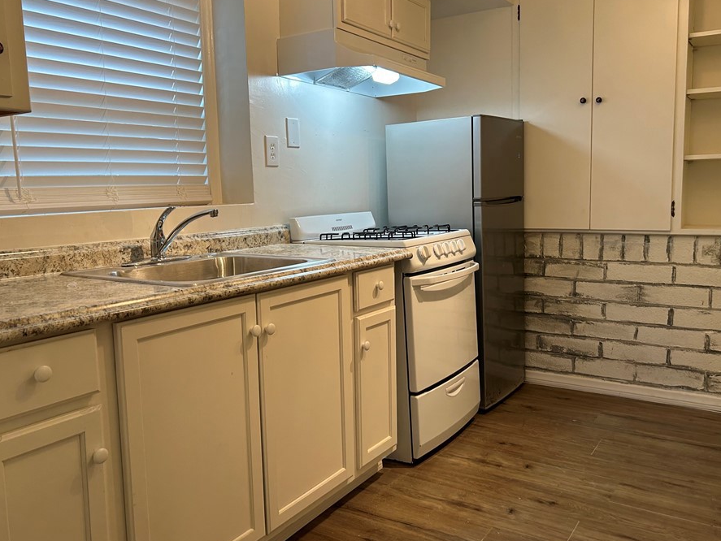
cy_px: 261
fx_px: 625
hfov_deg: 59.9
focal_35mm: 30
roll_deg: +0.7
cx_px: 385
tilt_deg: -7.2
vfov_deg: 46.8
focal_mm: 5.7
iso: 100
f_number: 1.5
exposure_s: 1/120
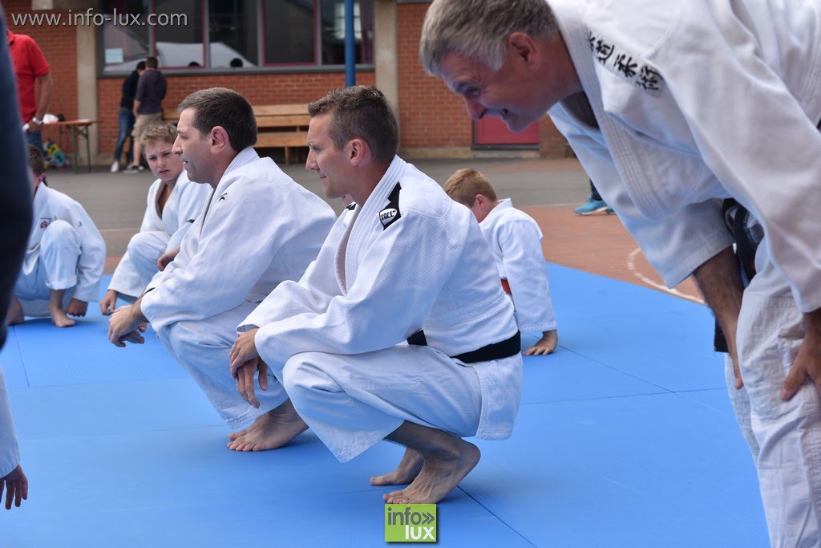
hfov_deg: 27.0
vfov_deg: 18.2
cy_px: 274
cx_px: 410
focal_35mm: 75
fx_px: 1711
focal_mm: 50
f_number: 5
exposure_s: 1/500
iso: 100
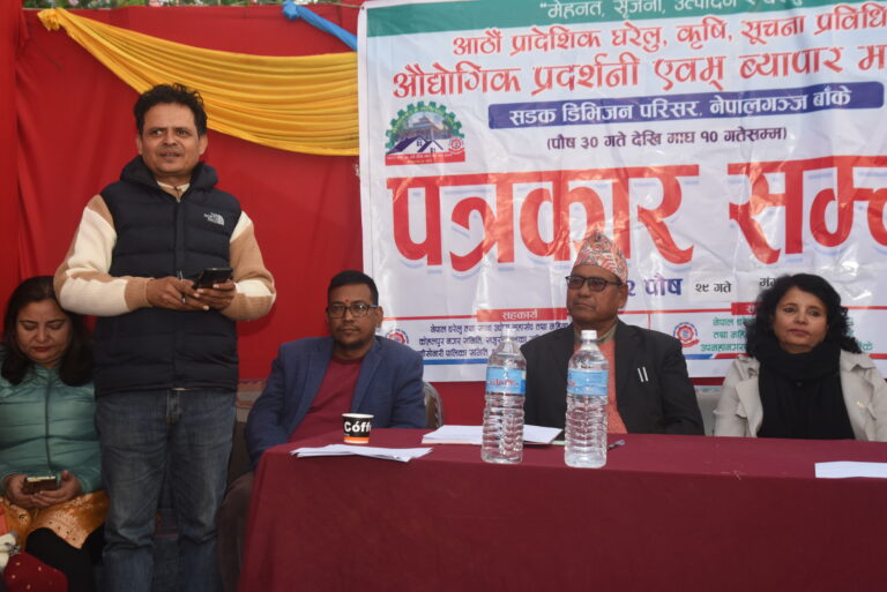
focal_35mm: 52
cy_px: 296
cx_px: 444
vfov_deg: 26.0
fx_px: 1282
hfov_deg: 38.2
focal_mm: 52
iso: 1250
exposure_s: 1/100
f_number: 10
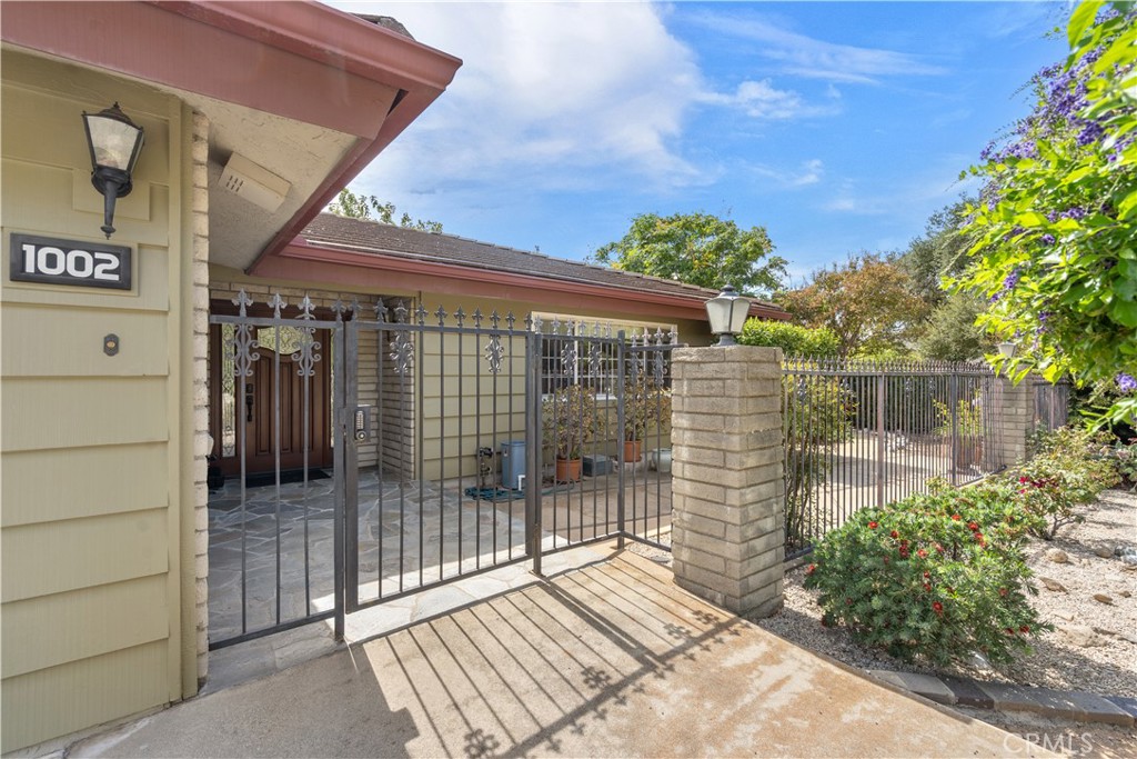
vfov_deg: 73.8
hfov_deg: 96.7
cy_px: 380
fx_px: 505
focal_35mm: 16
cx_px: 568
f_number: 8
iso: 50
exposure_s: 1/80
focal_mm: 16
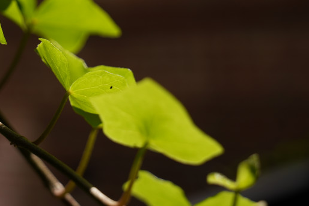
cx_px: 20
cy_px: 8
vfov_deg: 11.0
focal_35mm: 124
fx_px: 1065
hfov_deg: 16.3
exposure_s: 1/1250
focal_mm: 60
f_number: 5.6
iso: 200
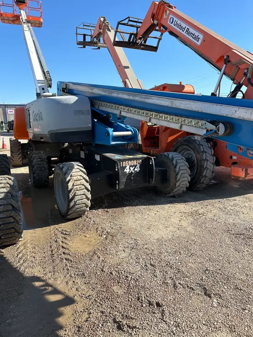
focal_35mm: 26
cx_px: 126
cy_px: 168
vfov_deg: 67.3
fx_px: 253
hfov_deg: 53.1
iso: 50
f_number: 1.5
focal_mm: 5.7
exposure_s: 1/2841
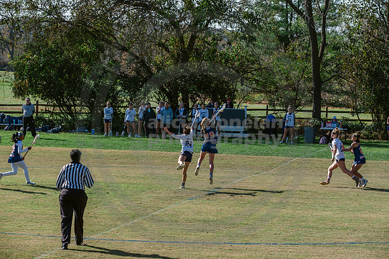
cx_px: 195
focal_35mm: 122
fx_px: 1319
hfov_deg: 16.8
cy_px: 130
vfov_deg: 11.2
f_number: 7.1
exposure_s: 1/800
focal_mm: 122
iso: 250
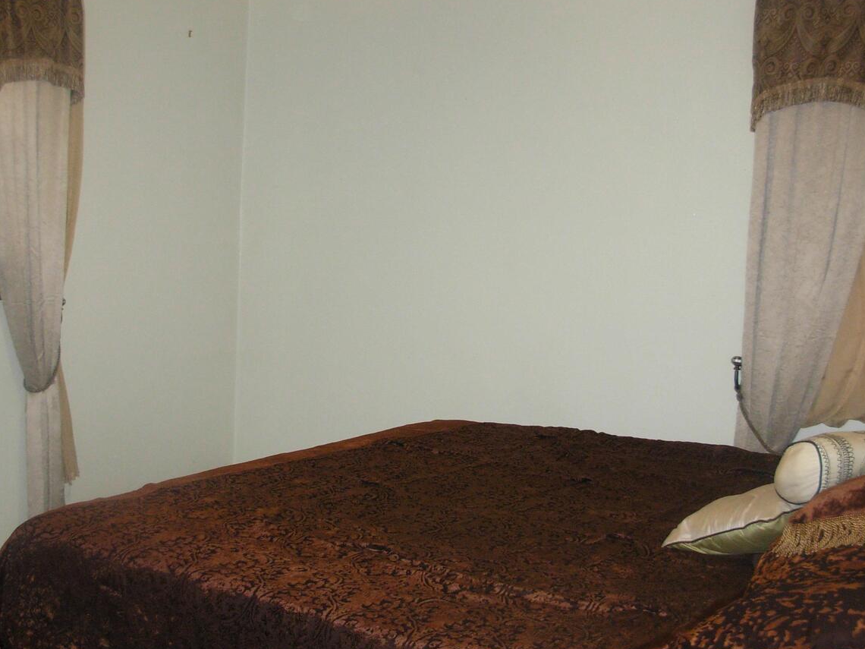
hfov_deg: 39.6
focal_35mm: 48
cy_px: 314
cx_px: 388
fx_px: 1199
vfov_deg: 30.3
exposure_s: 1/65.8
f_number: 2.9
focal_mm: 6.3
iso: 231
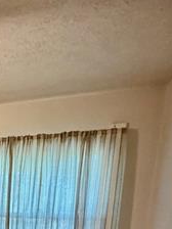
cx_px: -105
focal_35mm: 48
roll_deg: -0.5
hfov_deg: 22.8
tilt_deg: -10.3
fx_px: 318
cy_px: 254
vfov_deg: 34.2
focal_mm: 2.22
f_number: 2.2
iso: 1000
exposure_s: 1/60
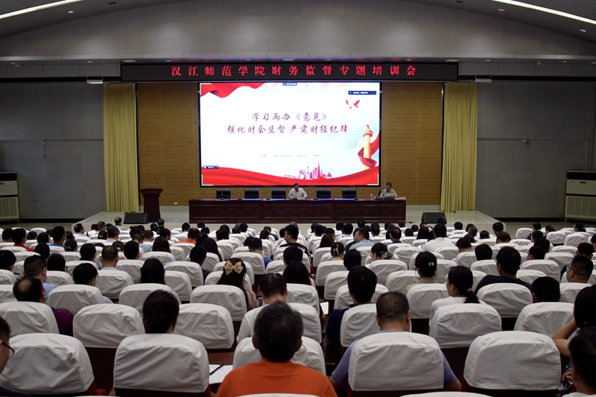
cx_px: 298
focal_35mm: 36
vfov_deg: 36.9
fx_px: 596
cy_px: 198
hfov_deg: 53.1
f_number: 5
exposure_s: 1/100
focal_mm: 24
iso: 640
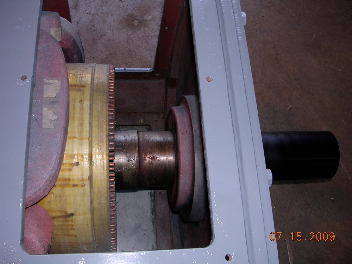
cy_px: 132
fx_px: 386
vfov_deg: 37.7
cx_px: 176
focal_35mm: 38
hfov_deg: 49.0
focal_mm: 5.8
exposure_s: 1/60.1
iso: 100
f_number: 2.8
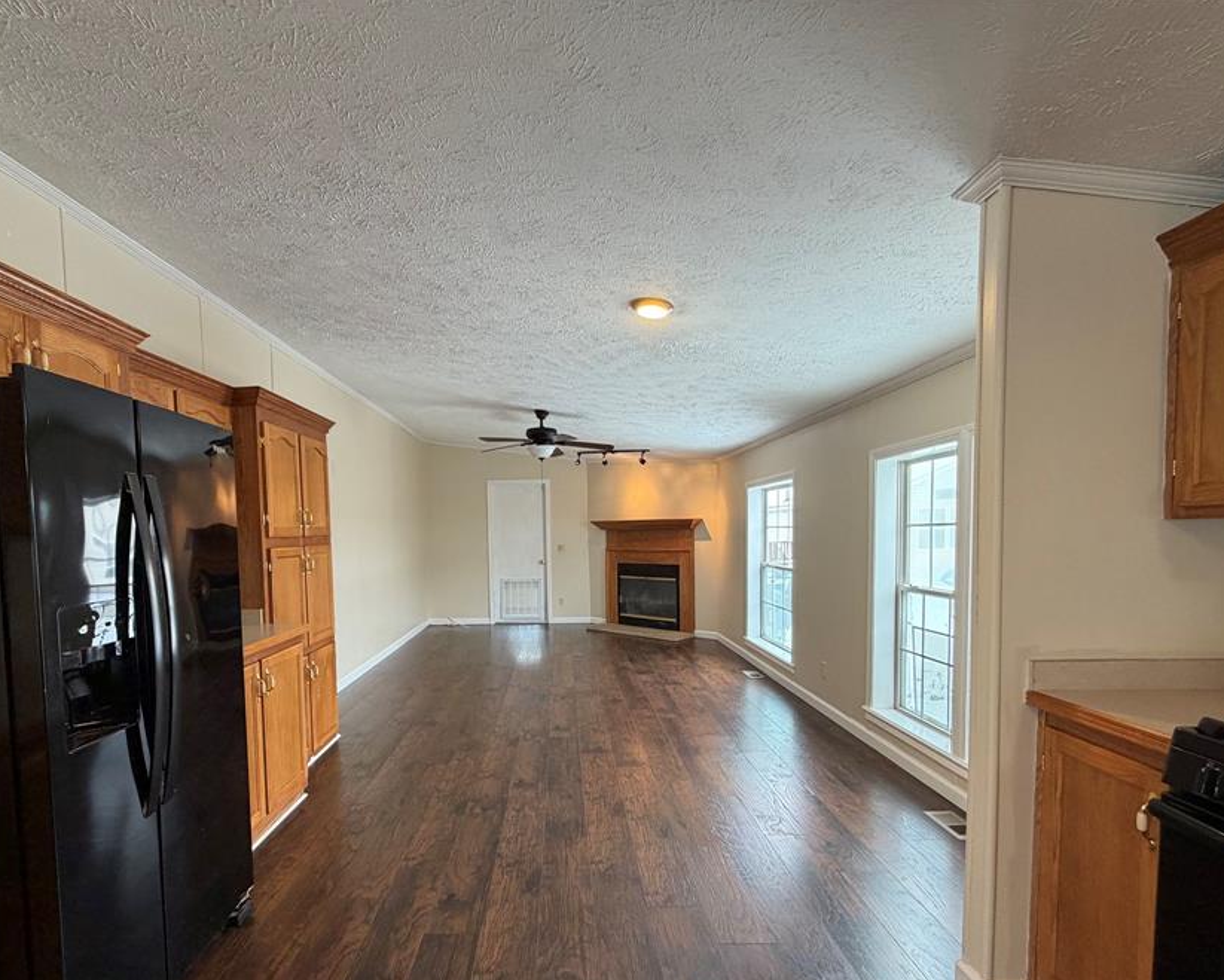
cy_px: 567
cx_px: 555
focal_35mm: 17
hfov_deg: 89.4
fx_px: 616
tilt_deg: -3.3
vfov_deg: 76.5
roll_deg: +1.2
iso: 200
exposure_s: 1/60
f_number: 2.2
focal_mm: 2.22
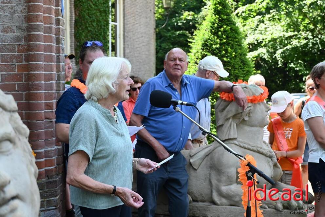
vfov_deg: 21.2
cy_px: 108
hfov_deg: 31.4
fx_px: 578
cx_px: 162
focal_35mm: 64
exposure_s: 1/250
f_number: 4.5
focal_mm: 43
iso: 280
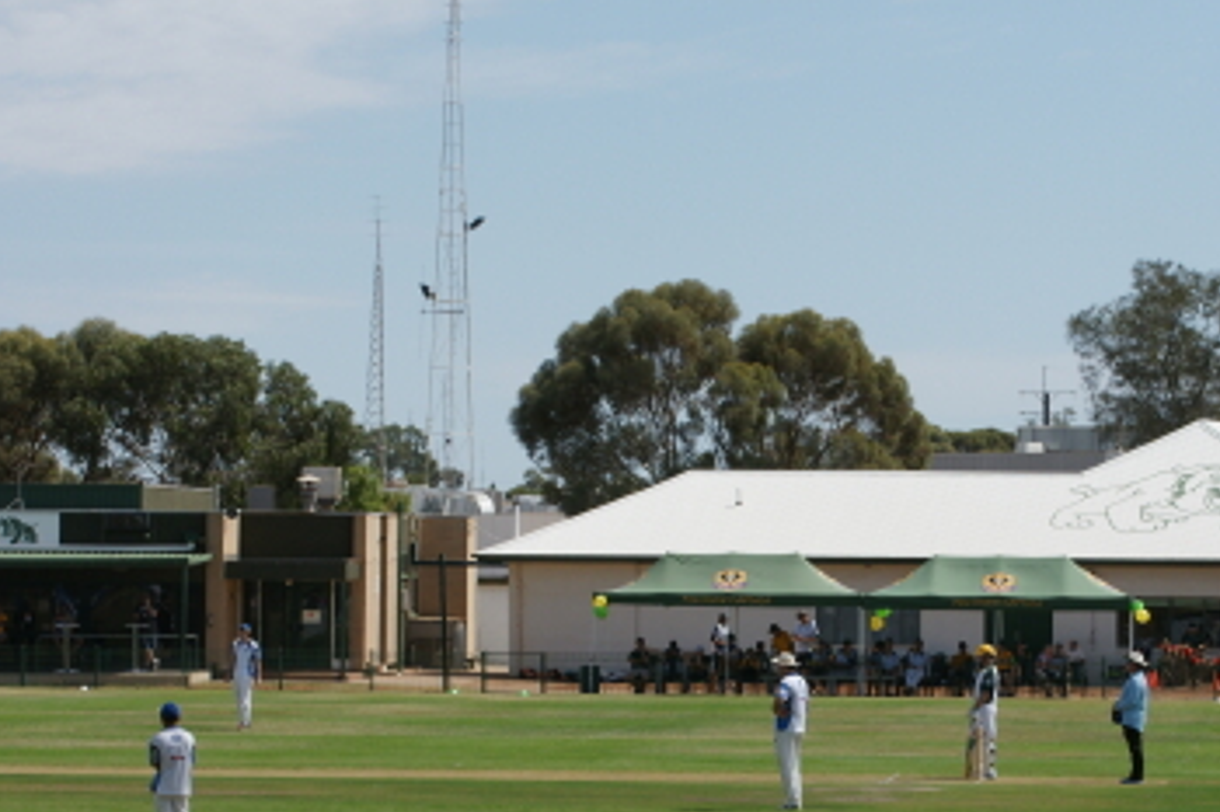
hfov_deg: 11.4
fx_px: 6097
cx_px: 830
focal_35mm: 180
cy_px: 676
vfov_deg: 7.6
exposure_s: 1/640
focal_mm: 70
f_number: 9
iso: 200
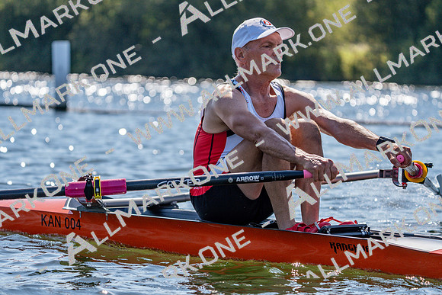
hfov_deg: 10.3
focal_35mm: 200
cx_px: 221
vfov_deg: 6.9
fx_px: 2456
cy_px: 148
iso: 250
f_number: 5.6
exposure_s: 1/1600
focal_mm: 200
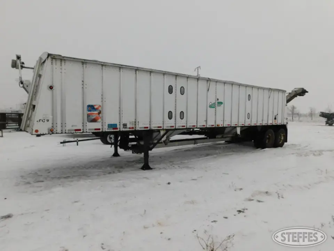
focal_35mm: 23
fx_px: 222
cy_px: 126
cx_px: 167
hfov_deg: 73.9
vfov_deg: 58.9
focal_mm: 4
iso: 125
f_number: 3
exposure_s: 1/640
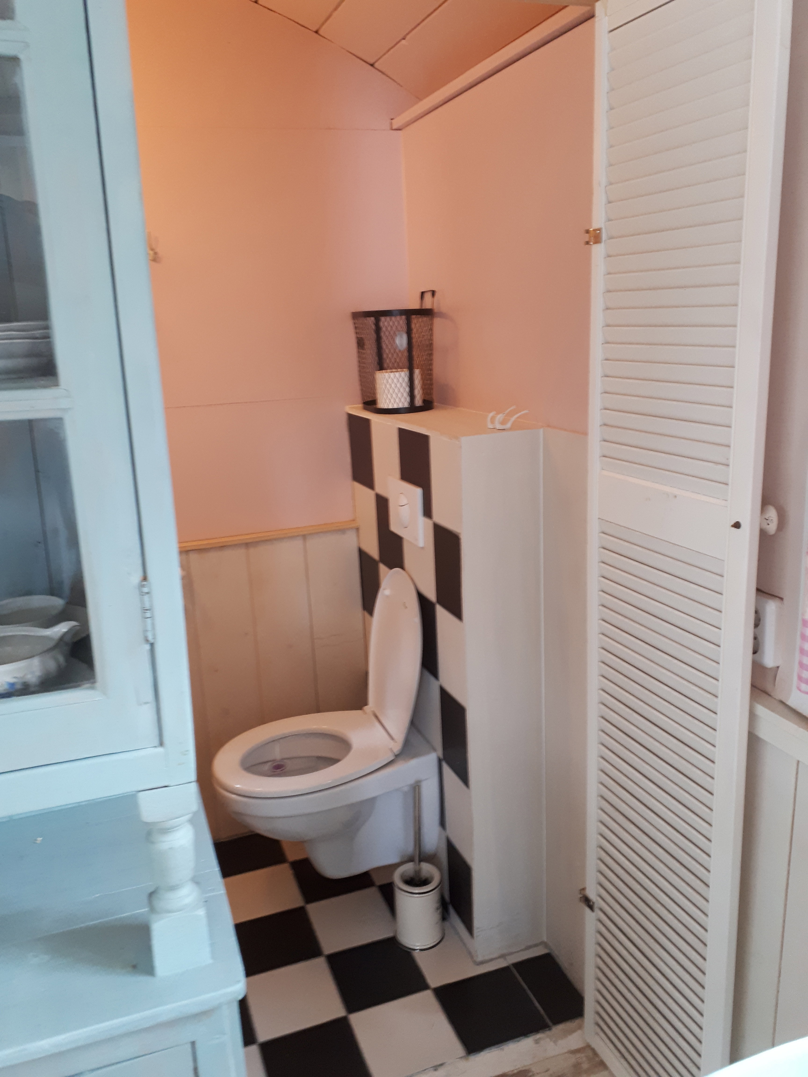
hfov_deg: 51.4
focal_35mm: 27
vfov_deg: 65.3
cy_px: 538
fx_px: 840
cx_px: 404
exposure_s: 1/17
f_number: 1.9
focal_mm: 3.6
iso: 200
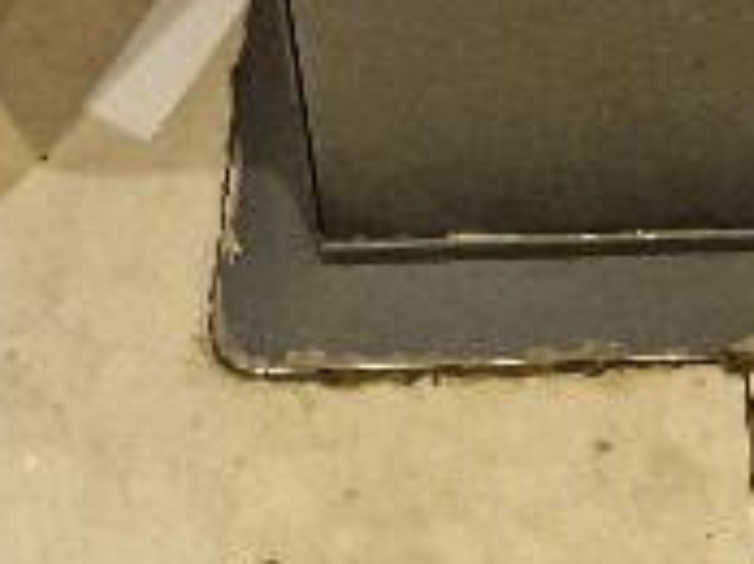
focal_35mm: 106
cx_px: 620
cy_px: -1124
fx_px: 2306
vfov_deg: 10.2
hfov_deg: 18.4
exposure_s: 1/100
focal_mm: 5.4
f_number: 1.8
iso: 320
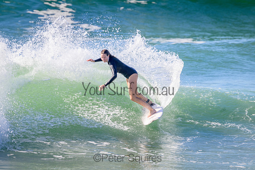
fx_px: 5668
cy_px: 85
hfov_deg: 2.6
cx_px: 128
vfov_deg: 1.7
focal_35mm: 800
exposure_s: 1/400
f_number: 11
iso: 280
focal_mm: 800
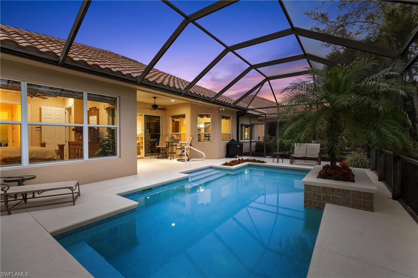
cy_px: 139
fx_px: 186
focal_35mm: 16
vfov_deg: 73.7
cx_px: 209
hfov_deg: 96.8
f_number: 9
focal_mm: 16
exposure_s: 1/2
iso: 200
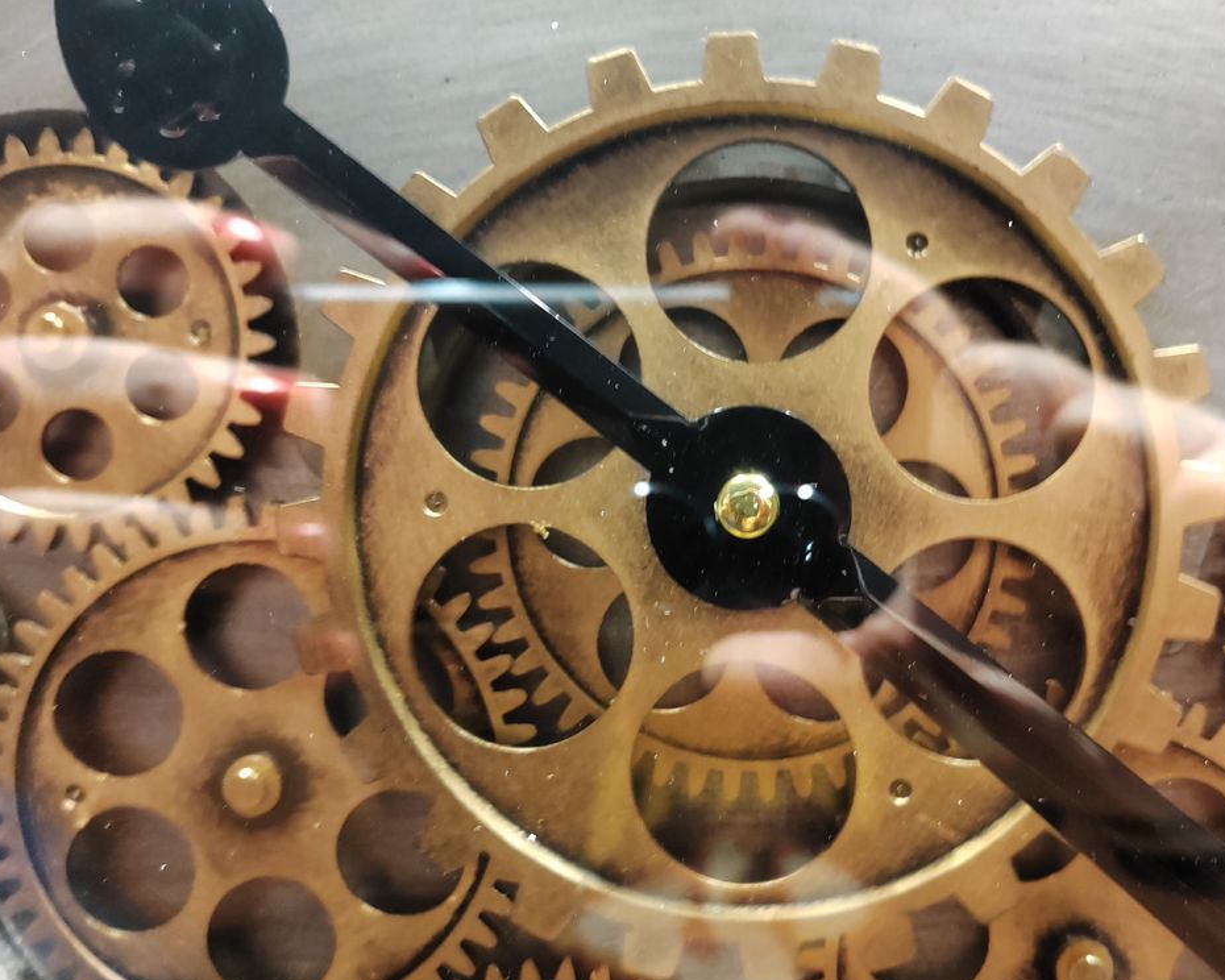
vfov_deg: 43.2
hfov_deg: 52.3
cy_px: 569
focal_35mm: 34
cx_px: 760
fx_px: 1233
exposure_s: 1/25
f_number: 1.9
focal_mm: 5.52
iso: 1340
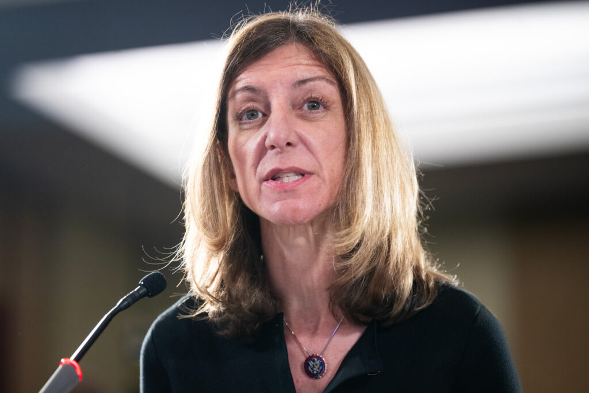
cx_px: 294
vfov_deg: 8.0
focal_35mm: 171
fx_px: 2798
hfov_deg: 12.0
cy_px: 196
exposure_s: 1/320
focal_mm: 171
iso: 3200
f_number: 2.8
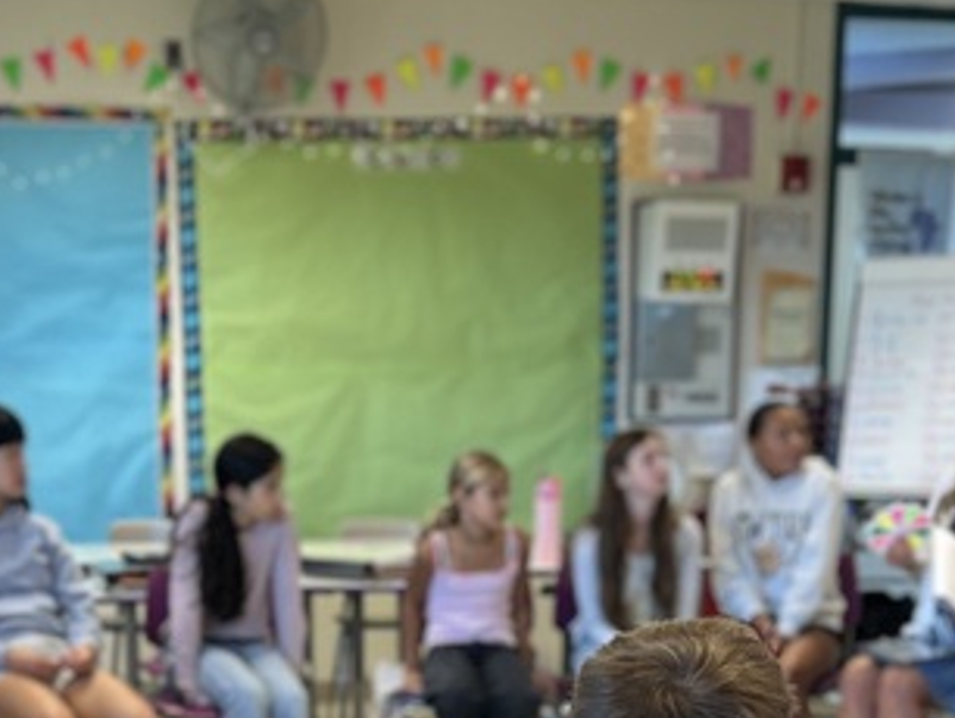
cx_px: 431
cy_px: 1065
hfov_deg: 22.5
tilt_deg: -16.2
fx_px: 2402
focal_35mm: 87
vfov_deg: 15.7
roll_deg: -0.2
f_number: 1.5
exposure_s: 1/60
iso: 80
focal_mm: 5.7
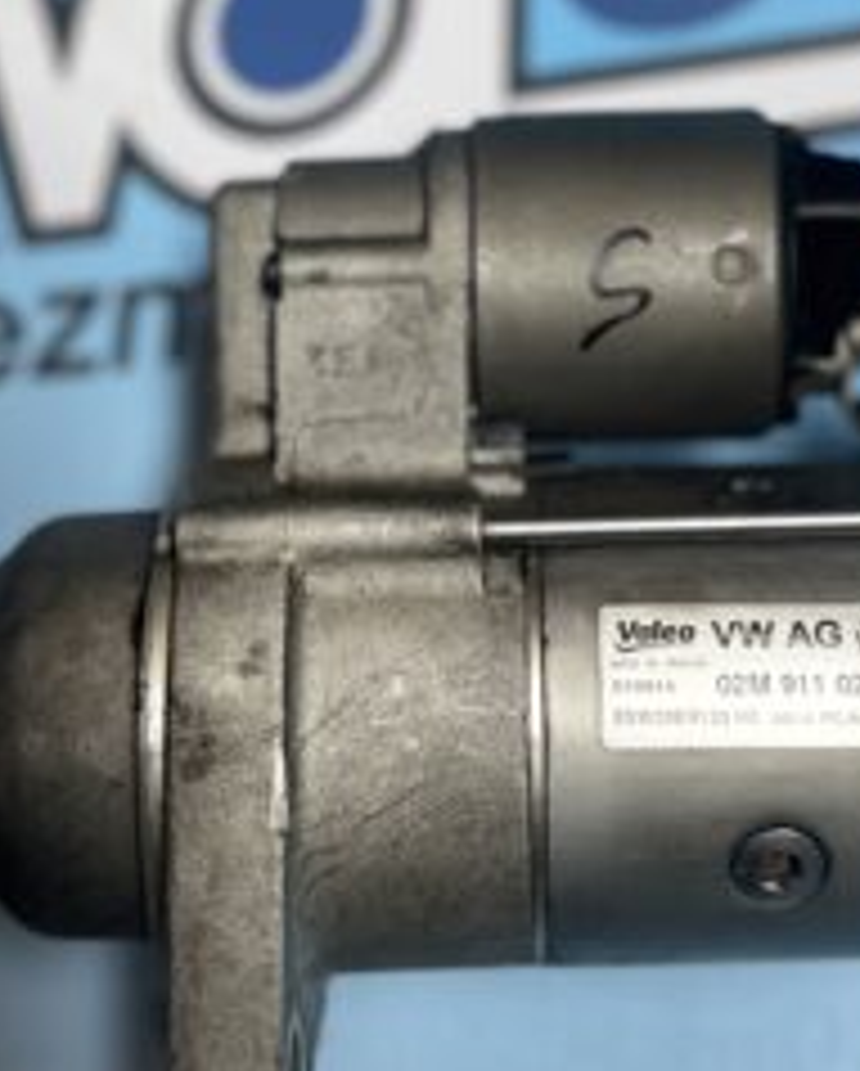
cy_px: 313
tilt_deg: -76.9
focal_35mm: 61
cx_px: 527
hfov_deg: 25.0
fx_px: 1937
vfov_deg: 30.6
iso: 80
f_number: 1.6
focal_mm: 5.1
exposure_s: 1/121
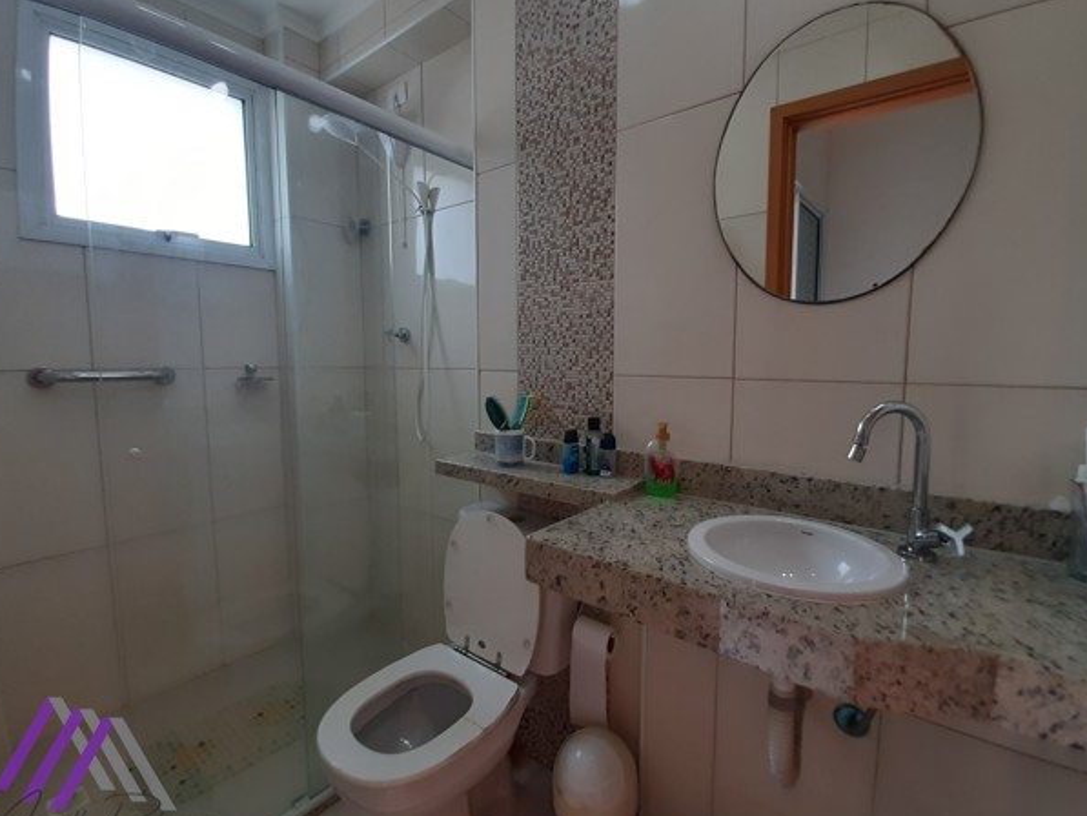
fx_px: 471
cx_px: 571
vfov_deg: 81.8
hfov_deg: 98.1
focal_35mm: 15
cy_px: 409
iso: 64
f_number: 2.2
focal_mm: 1.42
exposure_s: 1/120
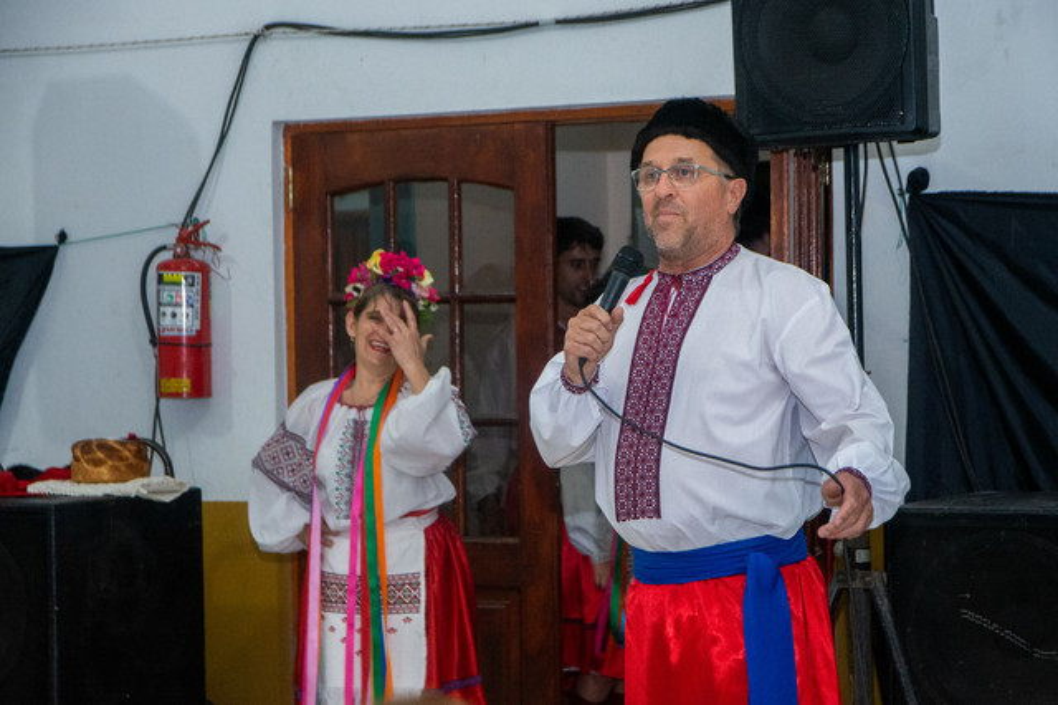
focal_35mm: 97
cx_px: 575
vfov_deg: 14.0
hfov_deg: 21.0
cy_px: 368
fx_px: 2858
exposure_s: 1/200
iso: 2000
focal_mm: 58
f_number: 4
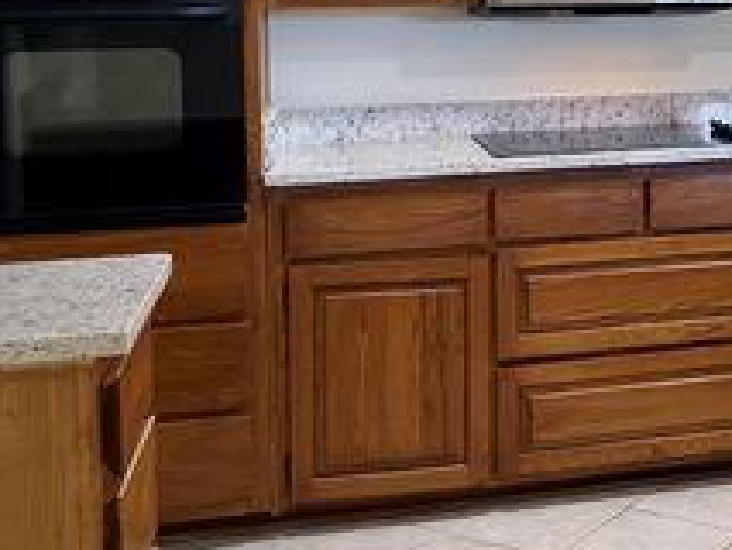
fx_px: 1291
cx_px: 691
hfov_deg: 30.0
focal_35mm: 61
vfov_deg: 23.3
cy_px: 43
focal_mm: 4.25
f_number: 1.8
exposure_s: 1/60
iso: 160
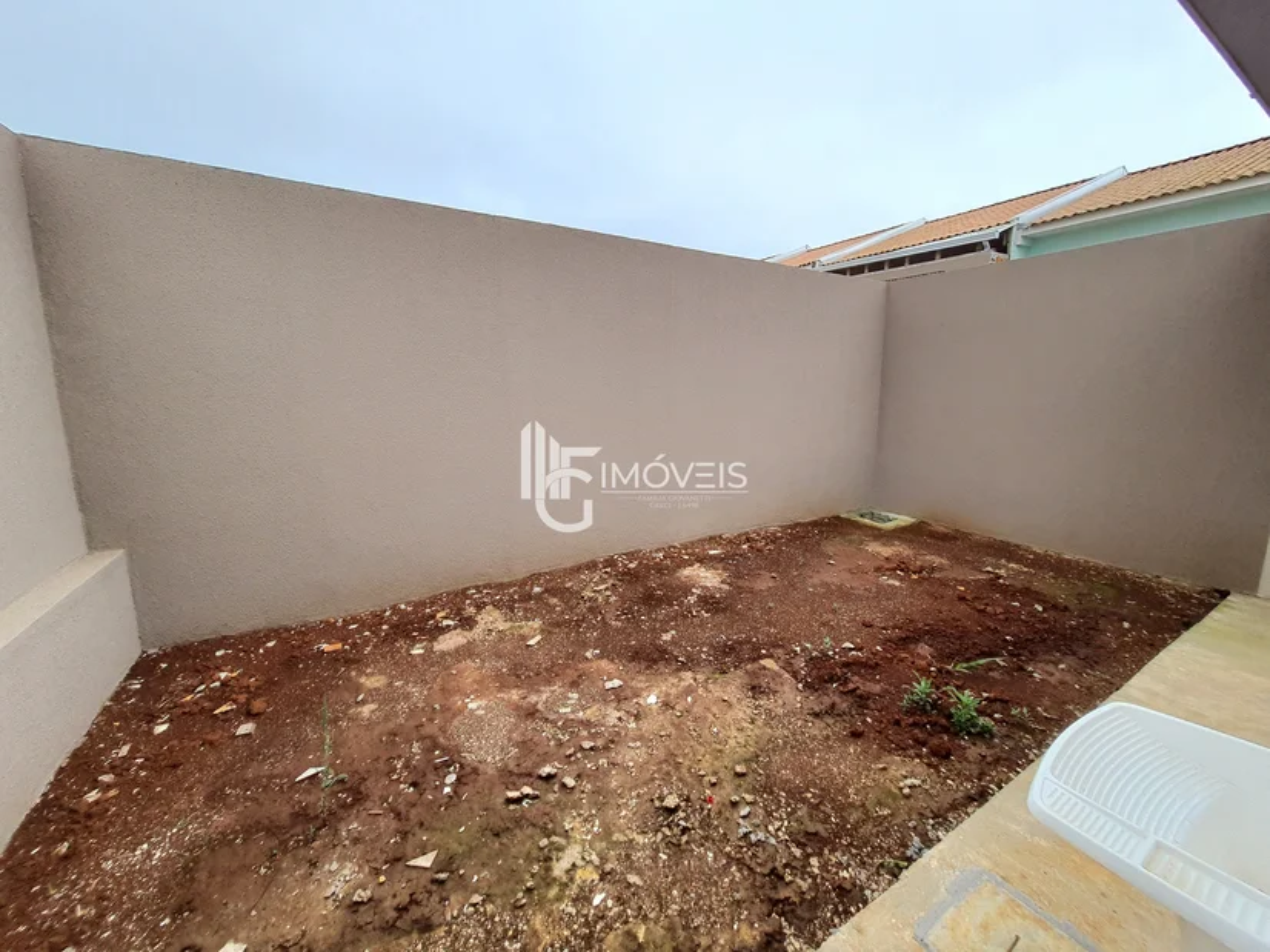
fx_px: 477
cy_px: 476
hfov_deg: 106.2
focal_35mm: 13
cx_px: 635
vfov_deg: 89.9
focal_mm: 1.74
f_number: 2.2
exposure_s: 1/501
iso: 50
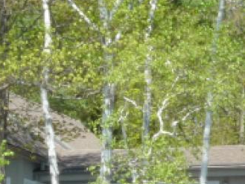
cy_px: 186
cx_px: 88
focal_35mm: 483
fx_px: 3420
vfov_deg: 3.1
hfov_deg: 4.1
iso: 100
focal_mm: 19.2
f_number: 5.7
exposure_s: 1/250
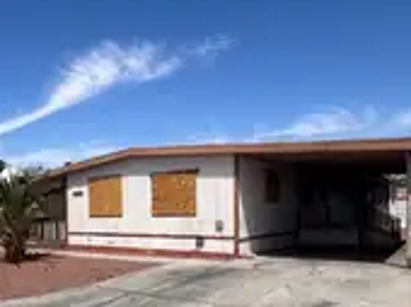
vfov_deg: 41.4
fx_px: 391
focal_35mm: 33
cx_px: 128
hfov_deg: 54.0
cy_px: 234
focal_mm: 2.22
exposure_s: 1/2985
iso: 50
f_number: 2.2
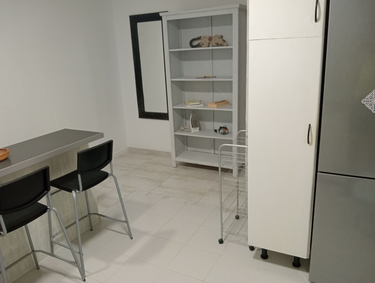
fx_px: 304
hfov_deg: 63.4
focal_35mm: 28
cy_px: 142
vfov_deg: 49.9
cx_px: 188
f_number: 1.8
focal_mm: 3.98
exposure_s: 1/33.3
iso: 486
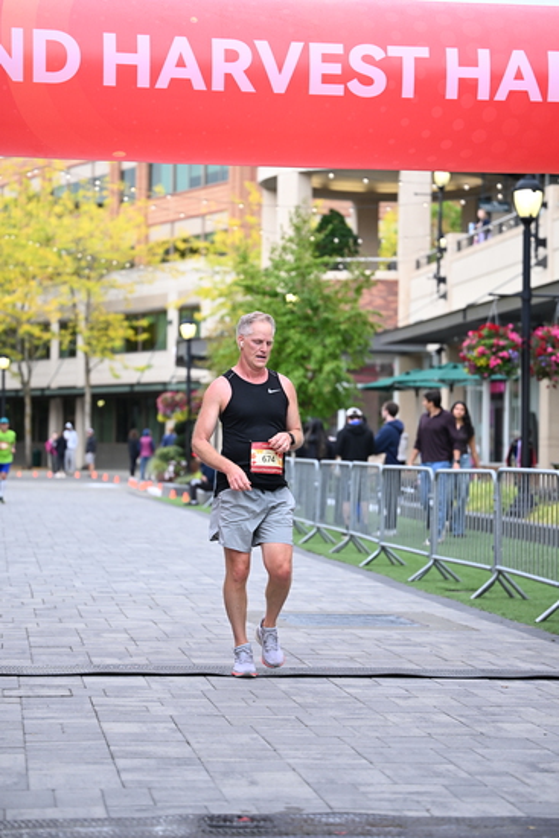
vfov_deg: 24.8
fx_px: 1909
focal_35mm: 82
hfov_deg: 16.7
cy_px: 419
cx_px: 280
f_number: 2.8
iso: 1000
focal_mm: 82
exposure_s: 1/1600
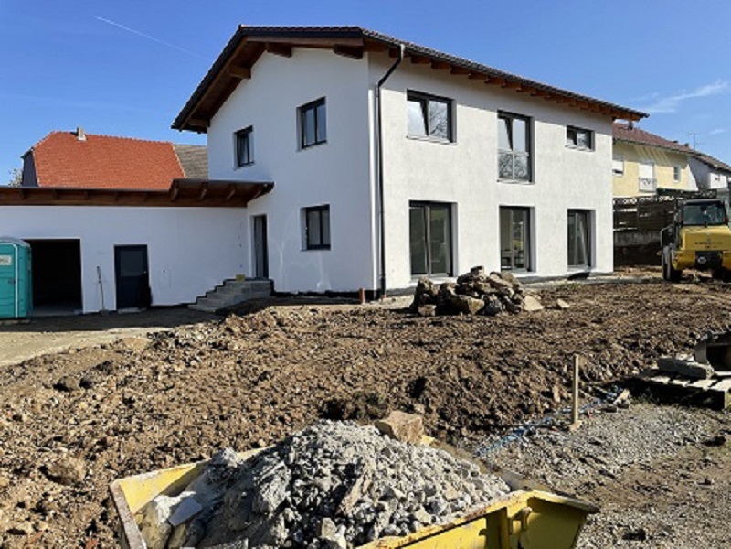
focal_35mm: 26
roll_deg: +2.3
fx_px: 549
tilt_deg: -3.2
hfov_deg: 67.3
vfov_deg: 53.1
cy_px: 274
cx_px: 366
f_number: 1.6
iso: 32
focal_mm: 4.2
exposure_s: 1/3125
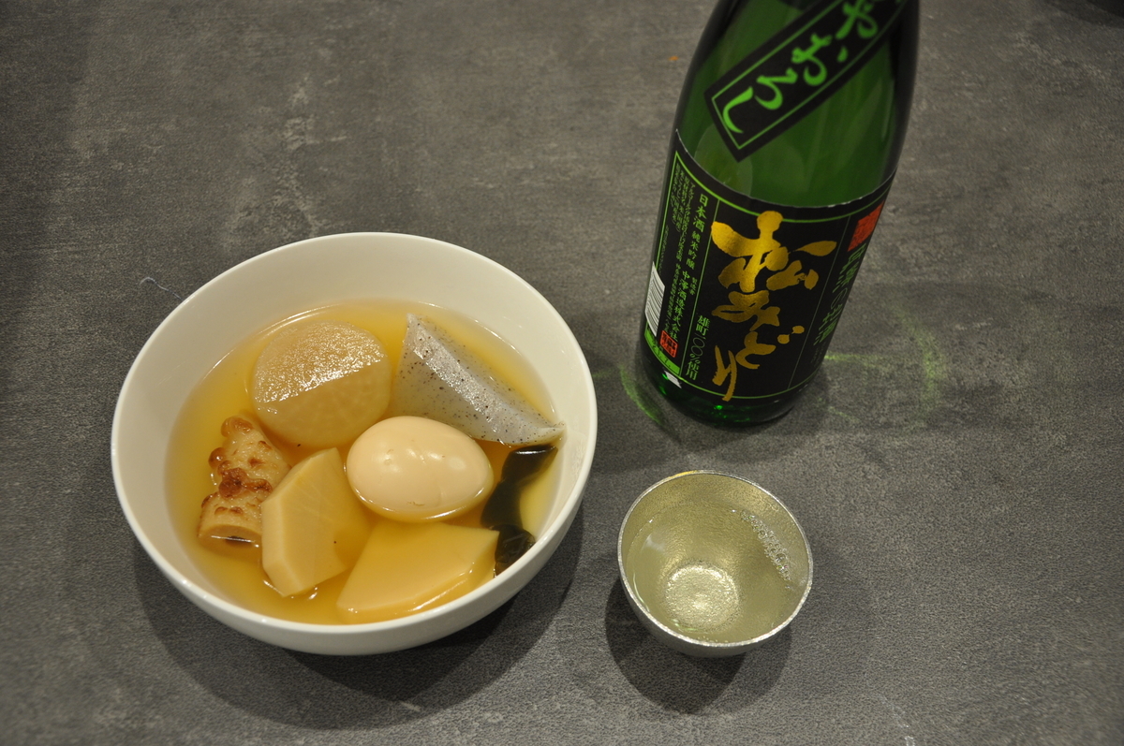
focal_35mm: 36
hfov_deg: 53.2
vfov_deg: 36.8
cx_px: 562
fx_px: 1123
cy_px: 373
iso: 400
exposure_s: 1/15
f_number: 4
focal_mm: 24
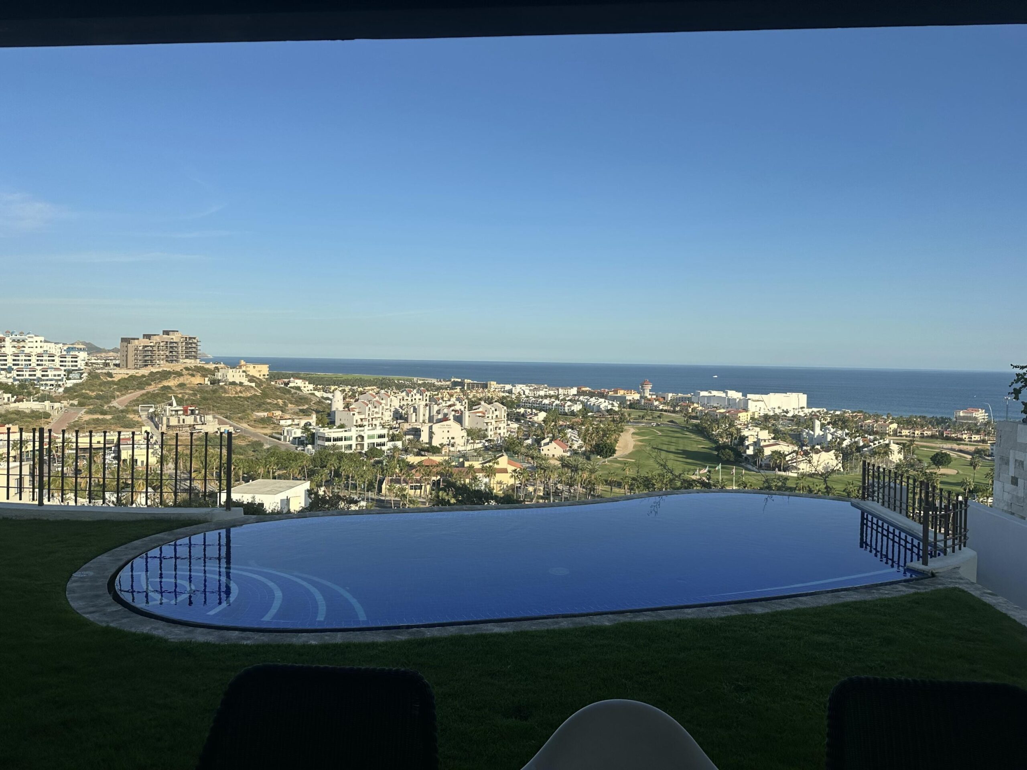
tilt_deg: -1.1
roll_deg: -0.1
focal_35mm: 24
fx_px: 712
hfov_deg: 71.6
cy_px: 385
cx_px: 514
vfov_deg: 56.8
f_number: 1.78
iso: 80
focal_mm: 6.86
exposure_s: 1/5000
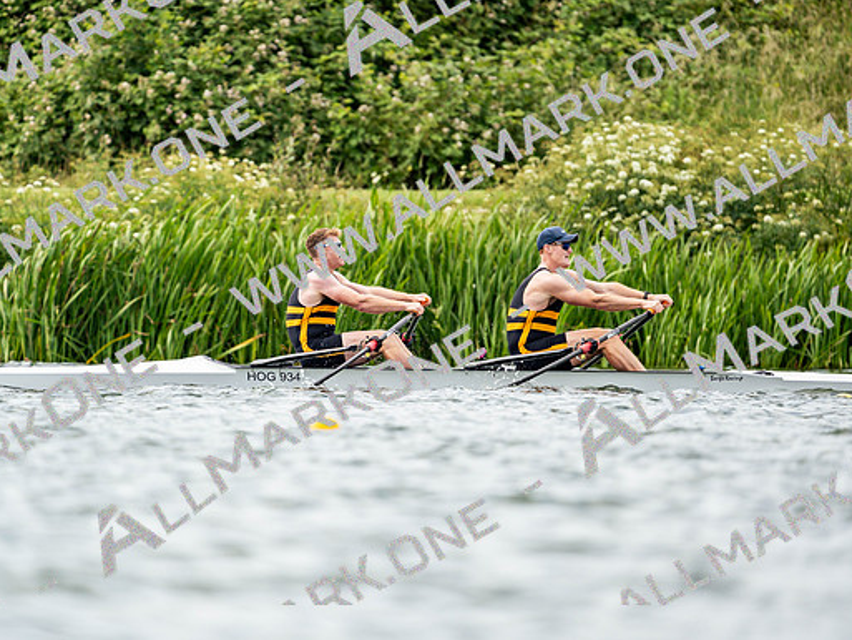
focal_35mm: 652
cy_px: 320
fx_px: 16051
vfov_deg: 2.3
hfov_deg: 3.0
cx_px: 435
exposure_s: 1/2000
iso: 500
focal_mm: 600
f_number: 6.3
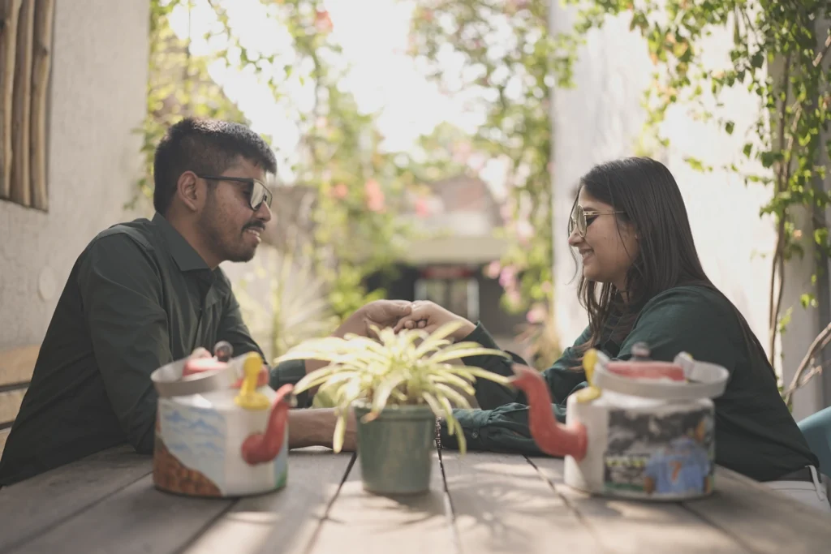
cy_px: 277
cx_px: 416
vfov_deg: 37.9
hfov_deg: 54.4
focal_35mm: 35
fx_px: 808
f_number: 1.4
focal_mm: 35
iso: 250
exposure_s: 1/400
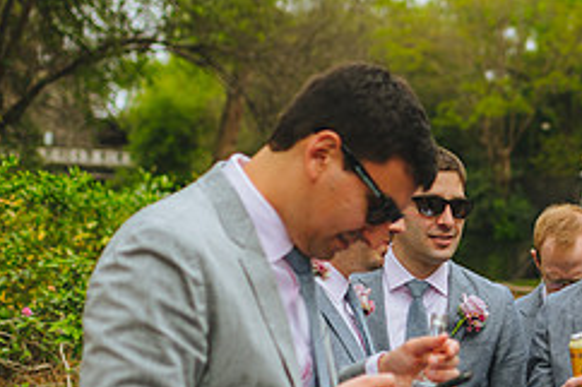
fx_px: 1357
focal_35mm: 84
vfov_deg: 16.0
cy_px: 347
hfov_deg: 22.4
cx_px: 685
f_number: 2.2
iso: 100
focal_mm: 35
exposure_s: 1/1600
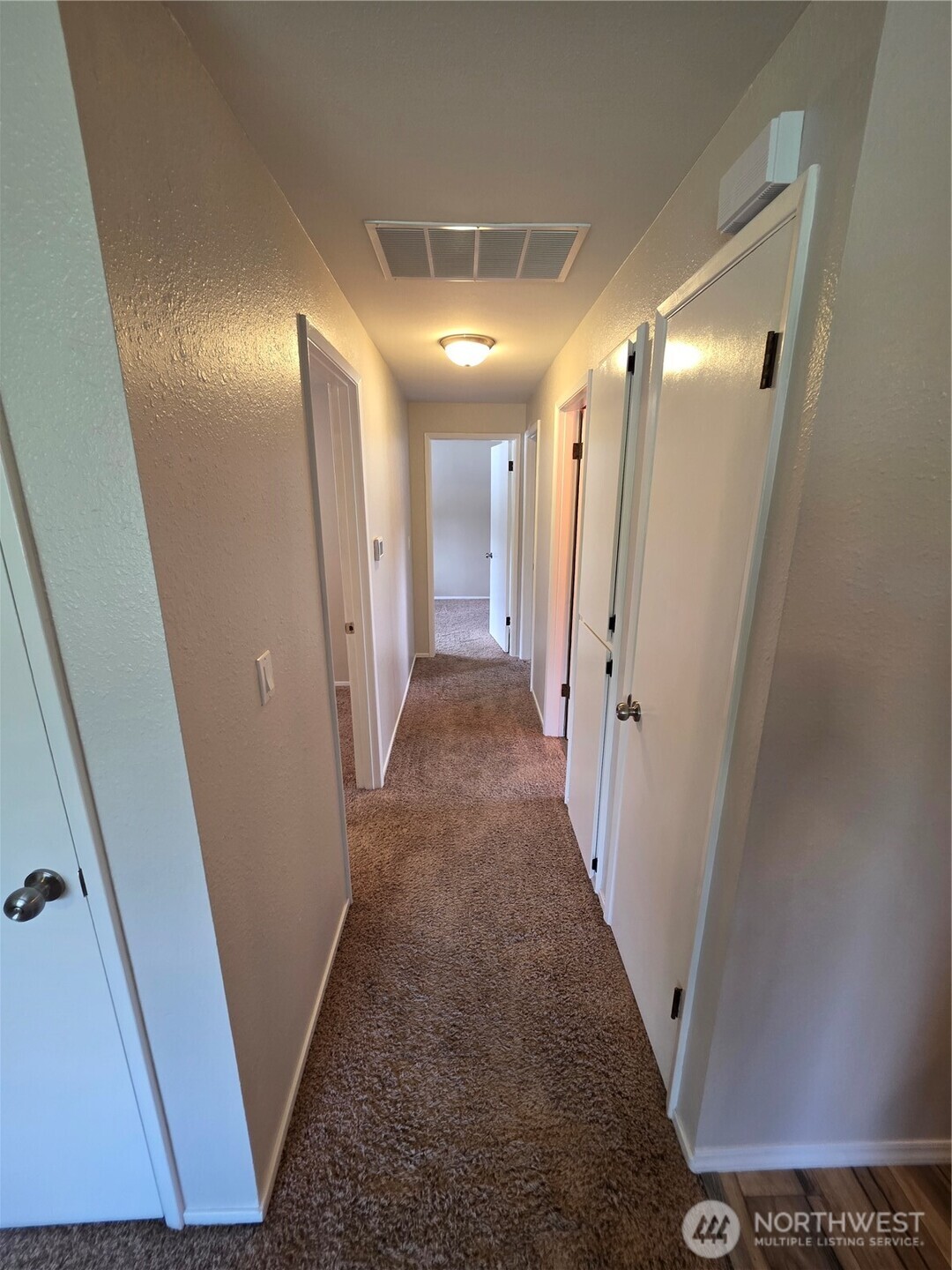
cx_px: 476
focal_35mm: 13
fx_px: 477
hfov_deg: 89.9
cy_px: 635
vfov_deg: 106.2
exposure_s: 1/60
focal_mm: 2.2
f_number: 1.9
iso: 200
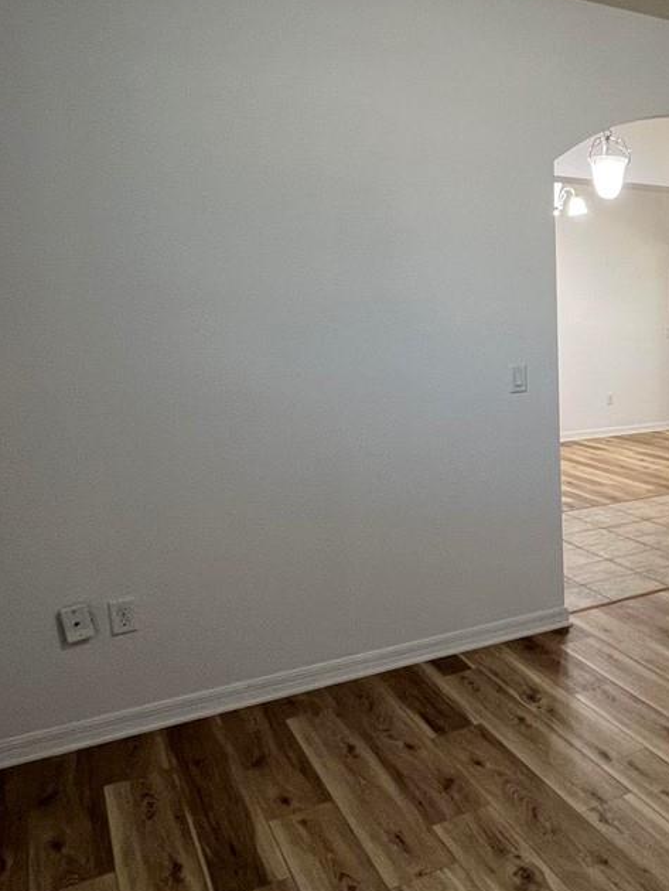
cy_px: 380
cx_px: 768
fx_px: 850
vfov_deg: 55.1
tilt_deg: -5.5
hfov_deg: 35.5
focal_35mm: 33
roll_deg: +0.3
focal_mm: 1.57
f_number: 1.8
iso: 160
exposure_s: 1/60
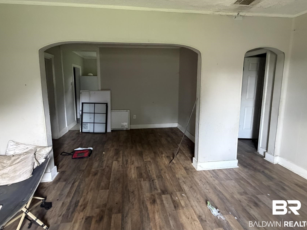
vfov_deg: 74.4
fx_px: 151
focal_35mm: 17
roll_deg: -0.5
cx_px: 147
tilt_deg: -8.2
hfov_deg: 91.0
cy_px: 101
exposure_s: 1/60
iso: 640
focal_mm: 2.22
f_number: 2.2
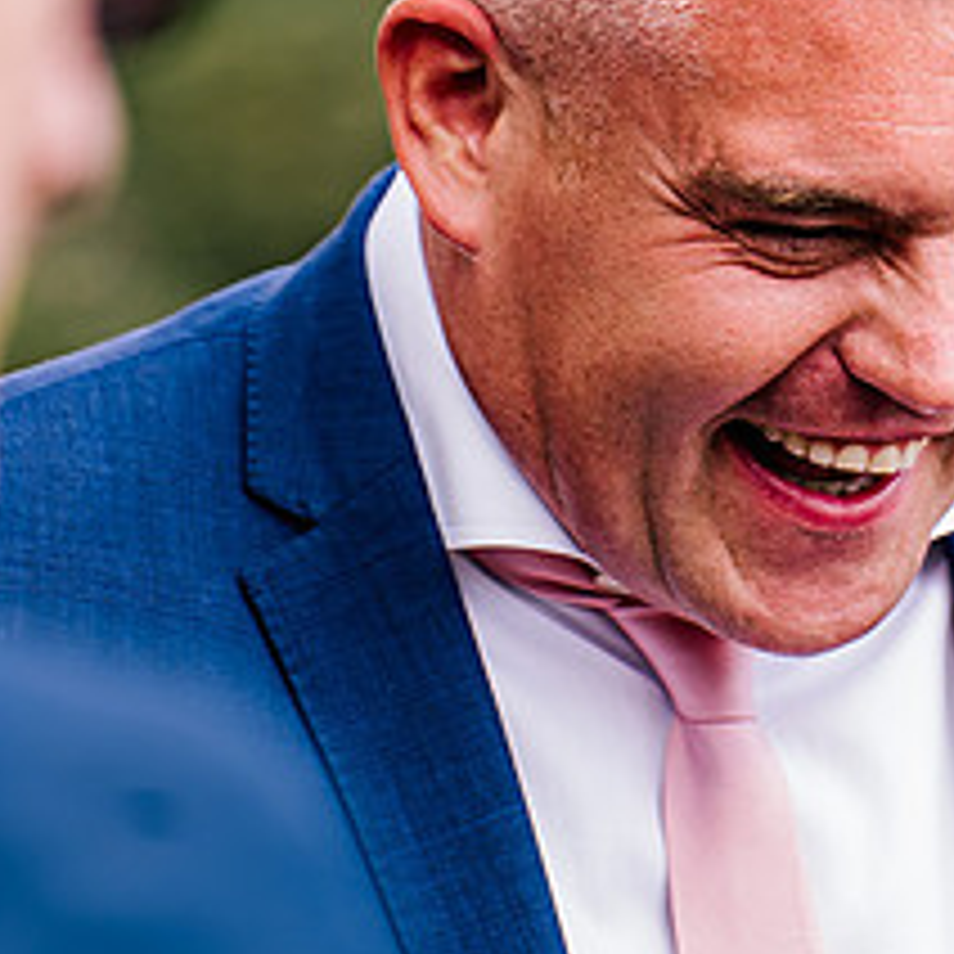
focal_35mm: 418
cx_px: 1012
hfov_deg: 4.2
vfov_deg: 4.2
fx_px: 13033
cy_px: 178
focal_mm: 180
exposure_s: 1/160
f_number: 4
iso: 160
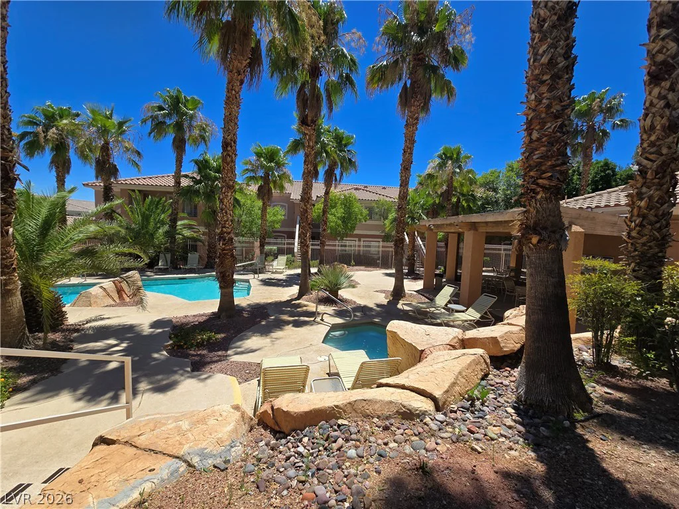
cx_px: 340
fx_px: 255
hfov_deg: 106.2
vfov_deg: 89.9
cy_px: 254
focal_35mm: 13
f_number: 2.2
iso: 50
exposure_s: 1/2820
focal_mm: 2.2
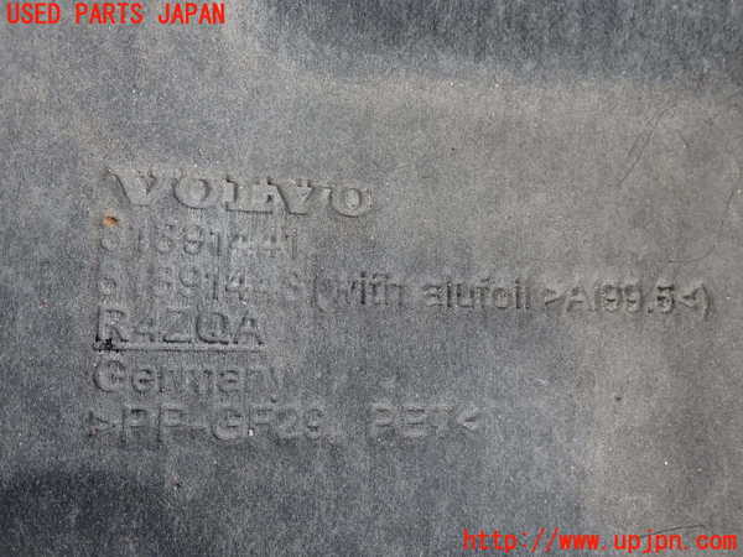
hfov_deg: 56.8
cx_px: 372
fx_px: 687
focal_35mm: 32
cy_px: 278
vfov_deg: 44.2
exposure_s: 1/100
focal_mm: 5.79
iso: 200
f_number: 2.4
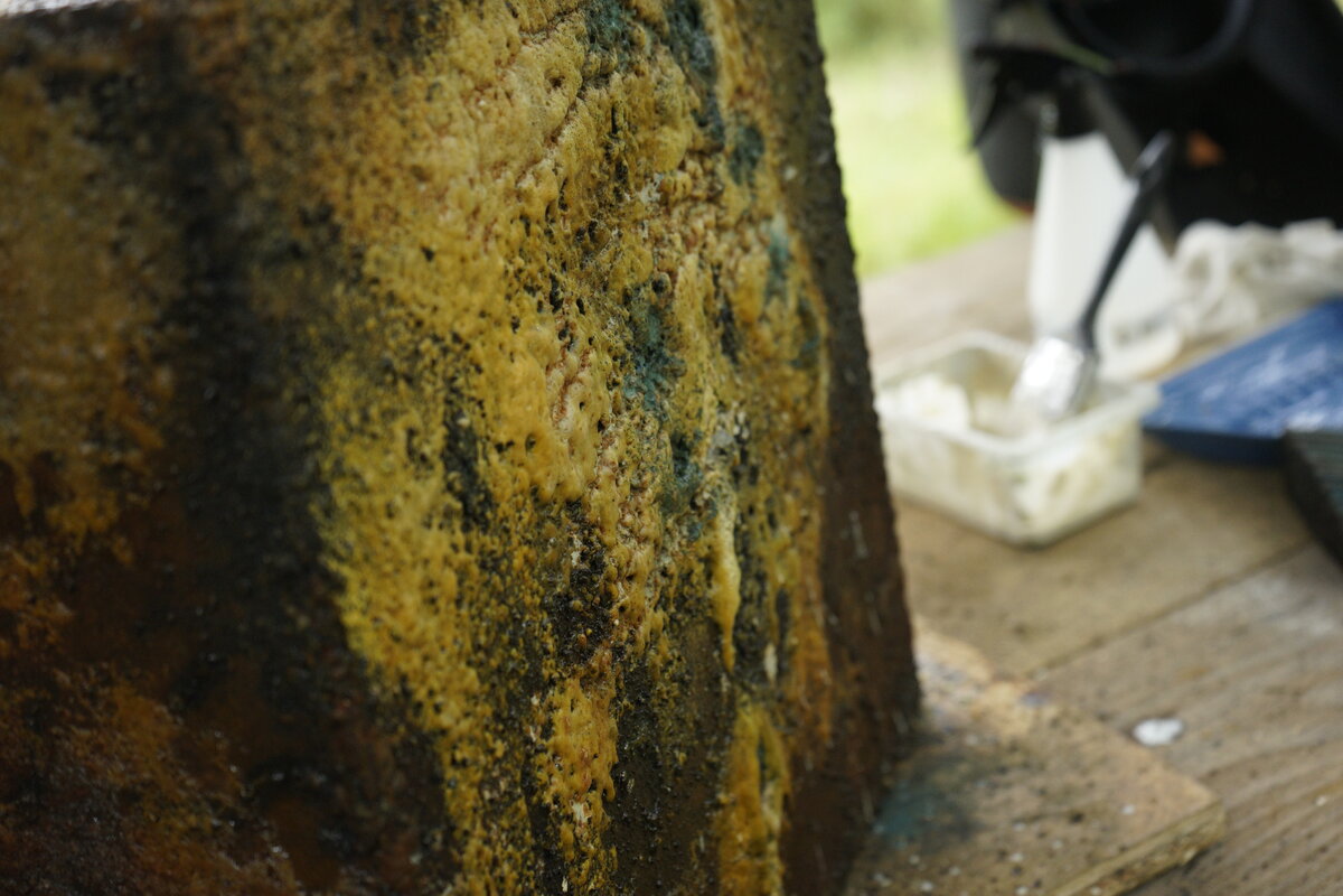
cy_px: 448
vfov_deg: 26.0
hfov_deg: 38.2
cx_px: 672
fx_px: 1940
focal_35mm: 52
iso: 1250
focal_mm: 52
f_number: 4.5
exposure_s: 1/125
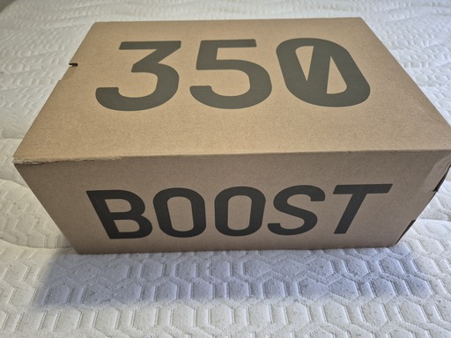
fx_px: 300
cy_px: 169
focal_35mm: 23
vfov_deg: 58.9
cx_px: 226
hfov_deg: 73.9
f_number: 1.8
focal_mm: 5.4
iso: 800
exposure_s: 1/100
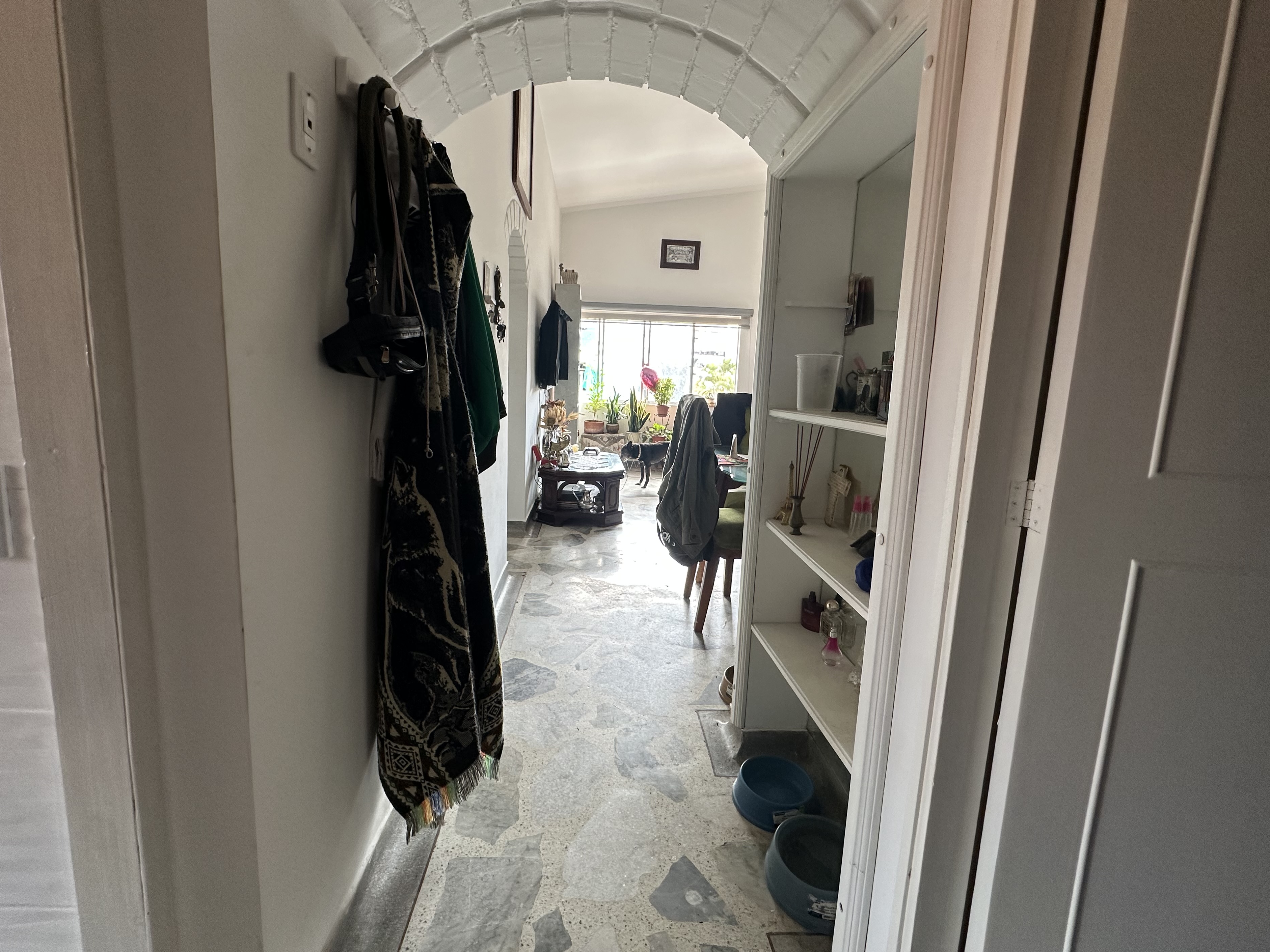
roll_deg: -1.9
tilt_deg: -7.4
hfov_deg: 98.2
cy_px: 454
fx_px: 550
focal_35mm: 15
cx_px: 624
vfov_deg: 81.7
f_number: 2.2
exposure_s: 1/99
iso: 125
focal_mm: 2.22
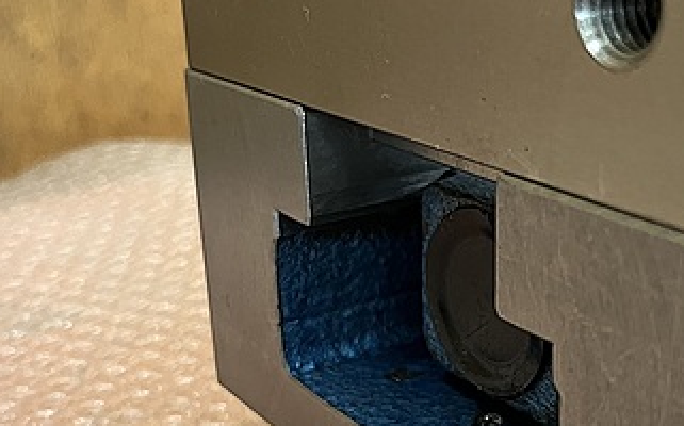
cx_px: 511
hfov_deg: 36.1
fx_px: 1024
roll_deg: +1.7
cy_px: 324
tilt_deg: -25.7
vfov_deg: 23.2
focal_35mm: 55
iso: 250
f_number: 1.6
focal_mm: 5.1
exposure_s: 1/60
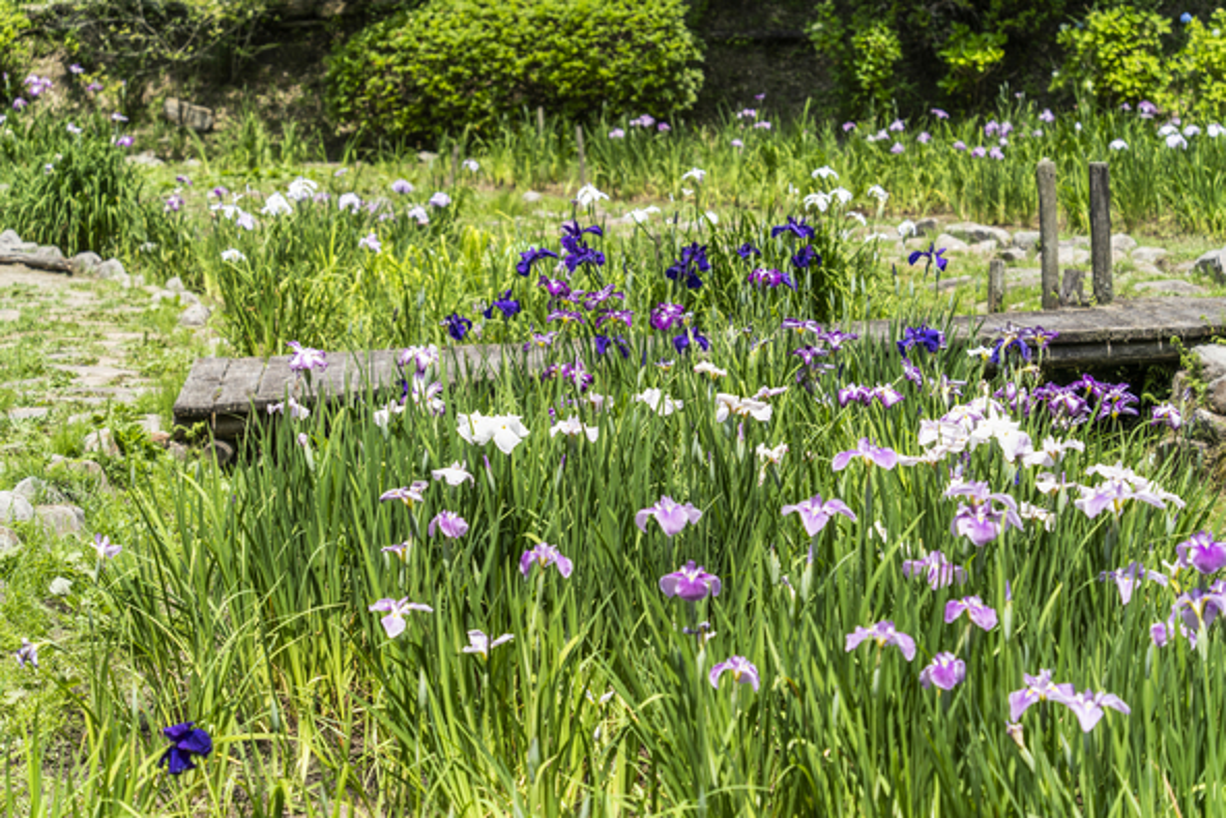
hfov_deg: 21.7
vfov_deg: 14.6
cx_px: 613
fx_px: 3202
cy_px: 409
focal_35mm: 94
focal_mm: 94
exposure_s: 1/800
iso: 200
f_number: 4.5
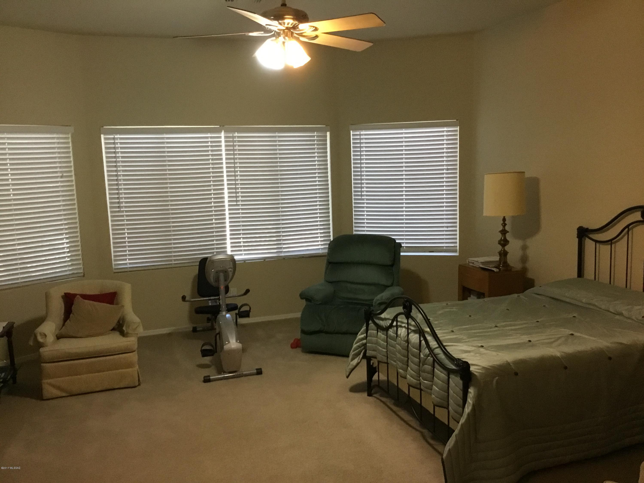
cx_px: 322
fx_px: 577
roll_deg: +2.0
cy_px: 242
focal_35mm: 31
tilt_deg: -8.1
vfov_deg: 45.4
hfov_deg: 58.4
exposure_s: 1/20
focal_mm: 3.3
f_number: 2.4
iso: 200
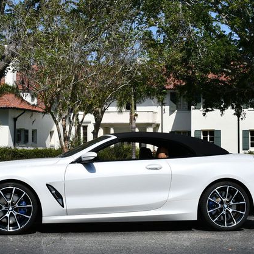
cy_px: 127
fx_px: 672
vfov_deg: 21.4
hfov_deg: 21.4
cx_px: 114
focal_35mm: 81
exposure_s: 1/400
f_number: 10
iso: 100
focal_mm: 31
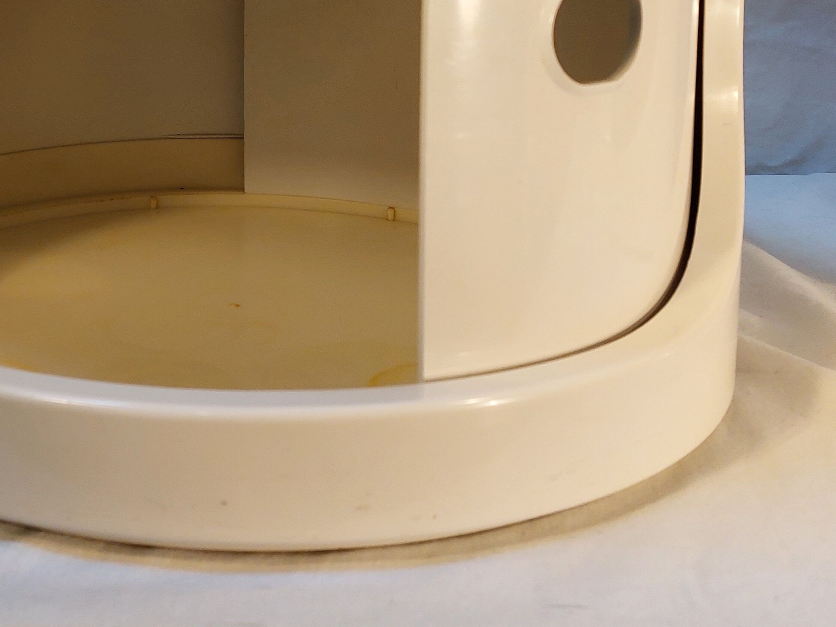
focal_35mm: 50
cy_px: 29
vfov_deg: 27.7
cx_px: 159
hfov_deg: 36.8
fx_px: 1208
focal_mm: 5.23
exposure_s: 1/100
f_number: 1.8
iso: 100
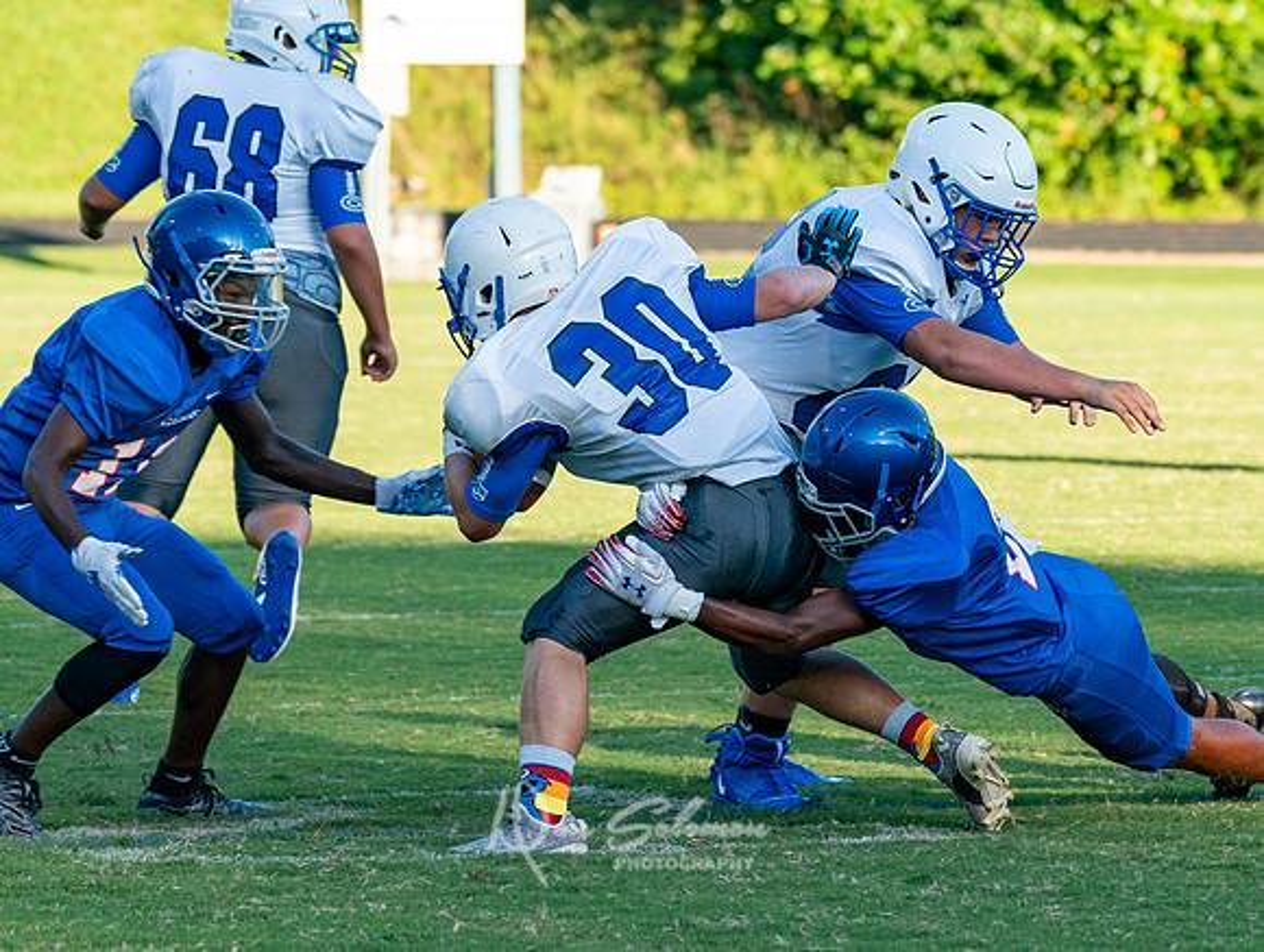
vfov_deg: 4.1
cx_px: 813
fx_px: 13234
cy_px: 556
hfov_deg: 5.5
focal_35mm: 362
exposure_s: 1/1000
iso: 640
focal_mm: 185
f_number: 5.6
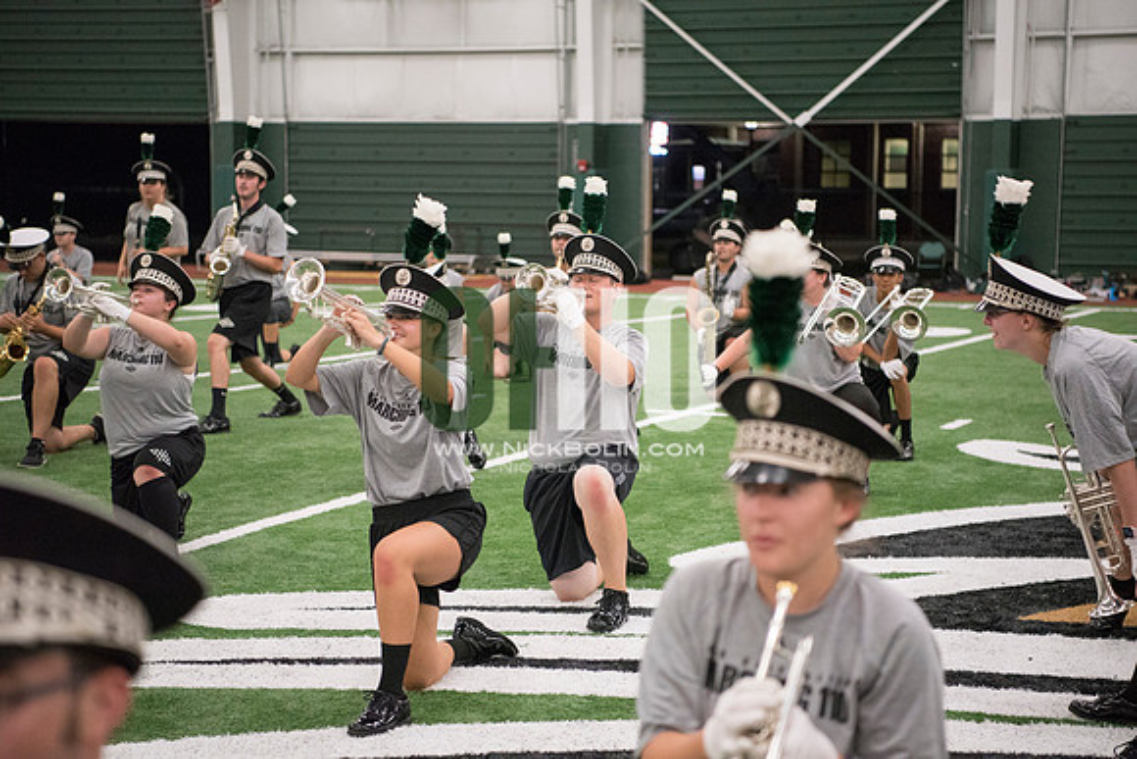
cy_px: 380
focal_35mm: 70
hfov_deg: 28.8
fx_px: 2211
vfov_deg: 19.5
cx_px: 568
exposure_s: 1/320
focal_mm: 70
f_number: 3.2
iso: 3200
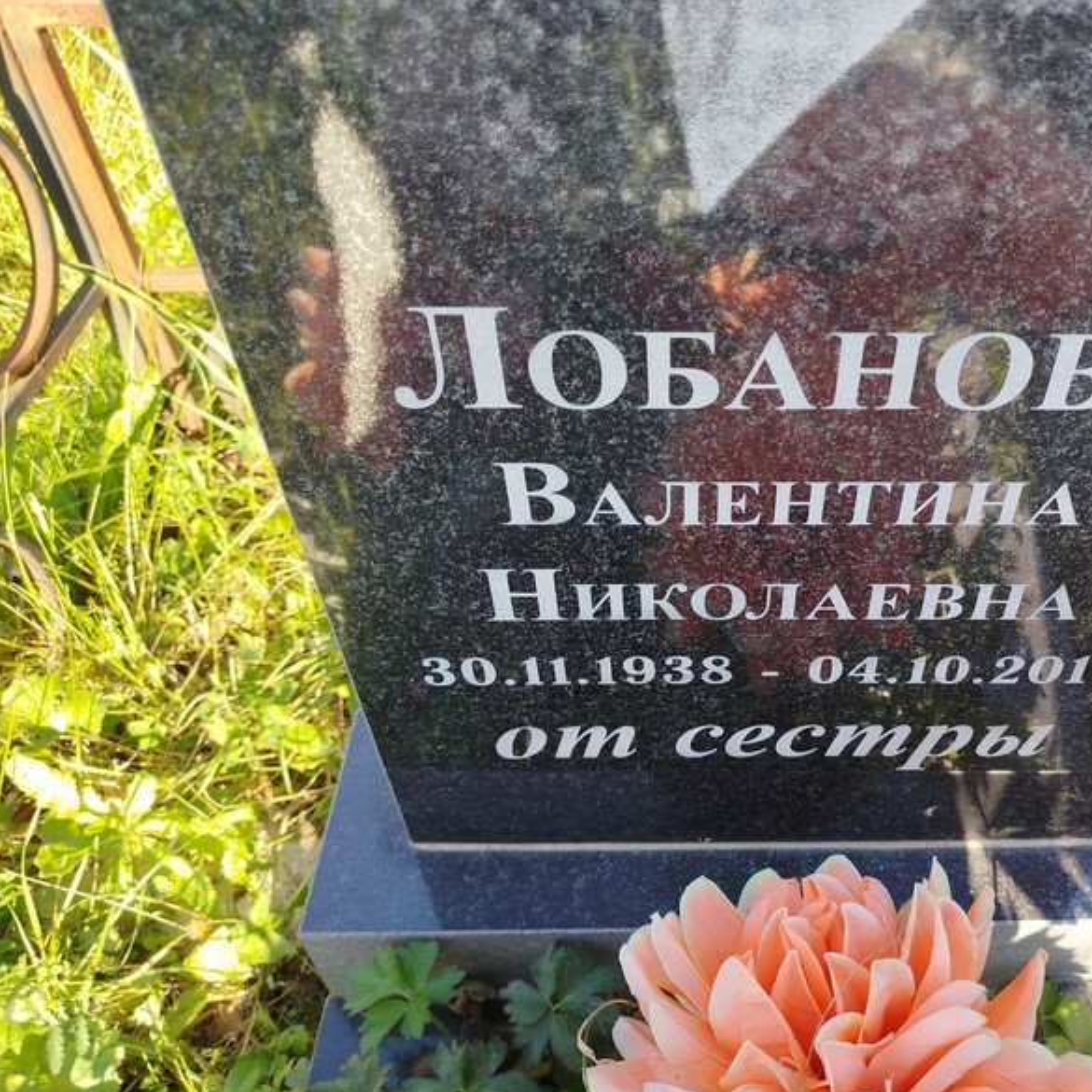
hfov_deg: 54.6
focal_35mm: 29
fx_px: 1035
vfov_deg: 55.6
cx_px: 717
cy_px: 554
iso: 50
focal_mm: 5.31
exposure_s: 1/121
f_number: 1.7
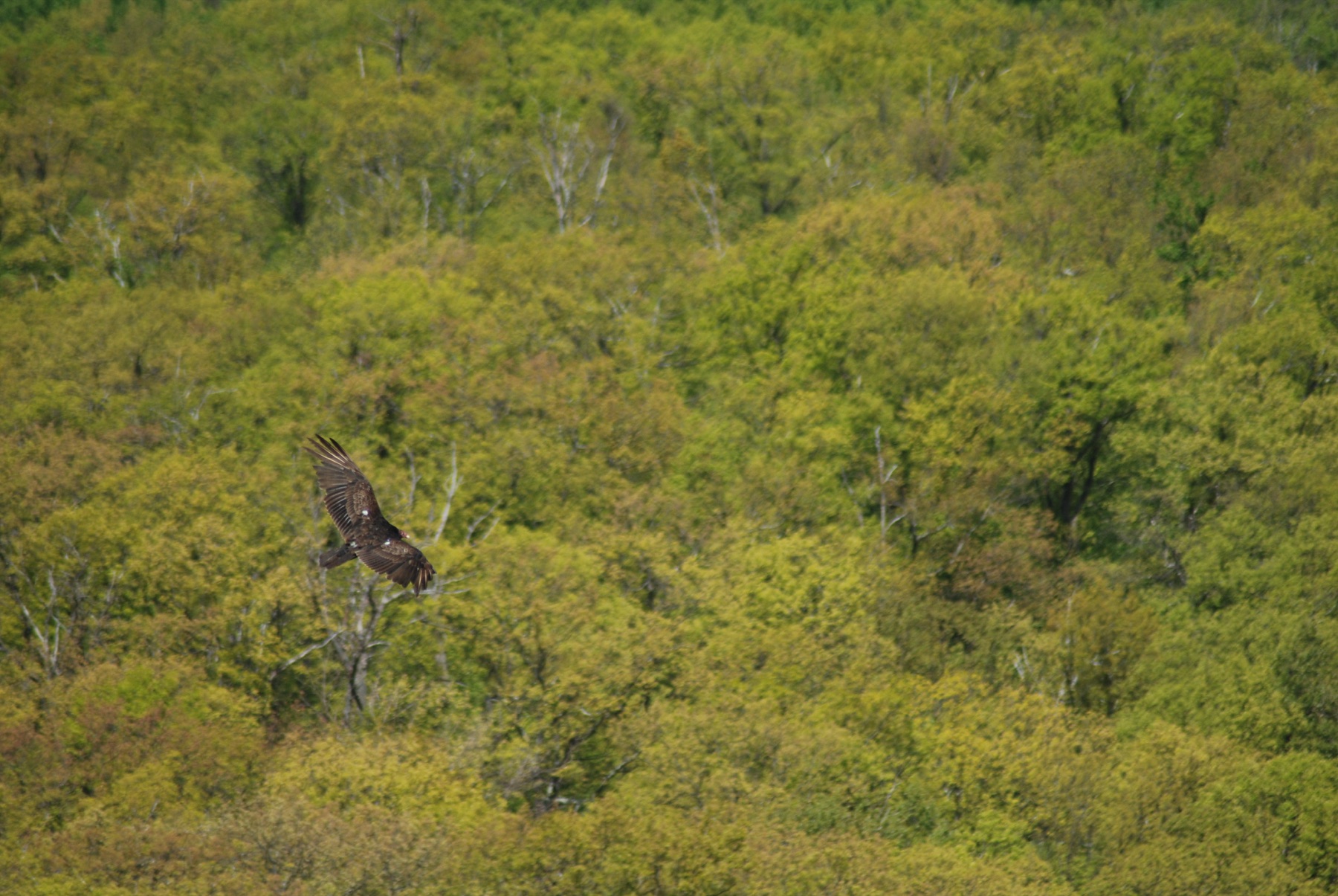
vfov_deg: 3.7
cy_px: 448
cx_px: 669
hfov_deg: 5.5
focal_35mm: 375
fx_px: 13954
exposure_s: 1/1250
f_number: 5.3
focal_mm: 250
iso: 200
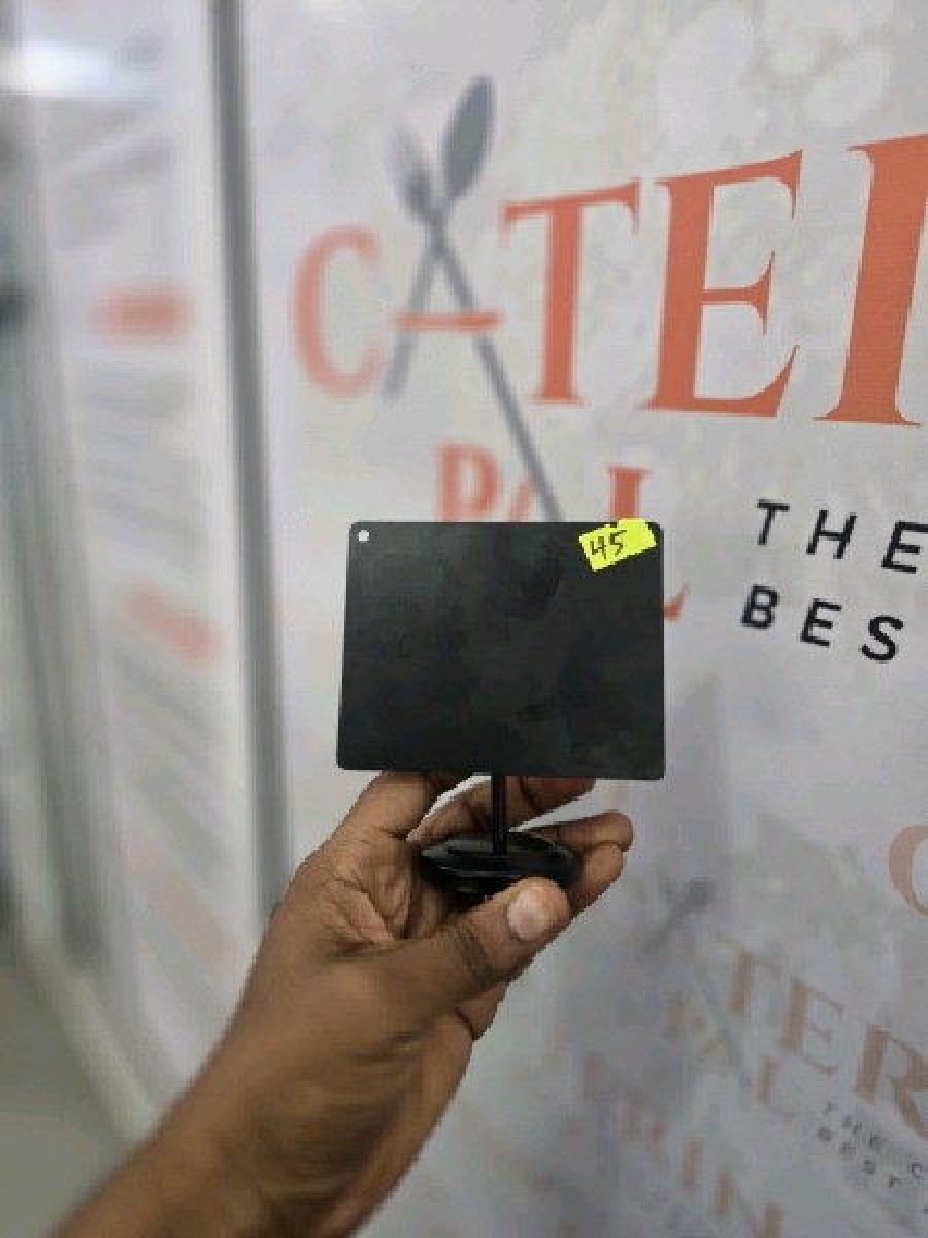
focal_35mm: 23
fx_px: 822
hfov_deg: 58.9
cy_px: 619
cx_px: 464
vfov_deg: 73.9
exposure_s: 1/101
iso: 400
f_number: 1.7
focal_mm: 6.3
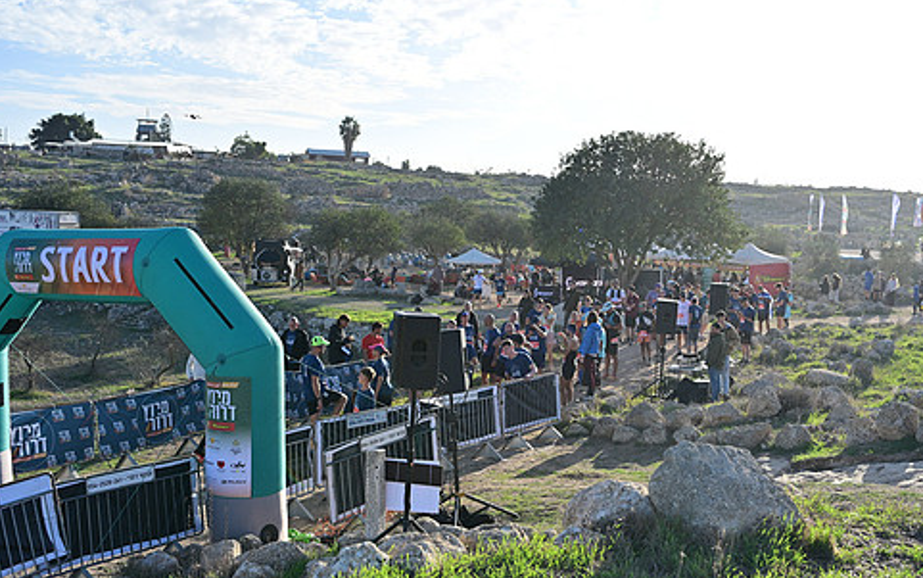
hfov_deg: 46.2
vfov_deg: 29.9
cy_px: 302
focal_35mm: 43
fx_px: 1082
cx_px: 499
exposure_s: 1/2500
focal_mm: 35
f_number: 3.2
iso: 200
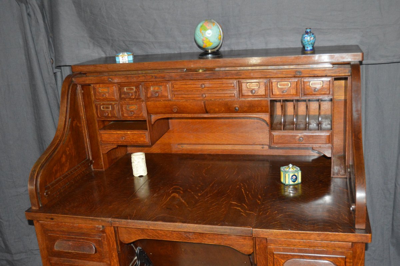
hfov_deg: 53.2
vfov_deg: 36.8
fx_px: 400
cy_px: 133
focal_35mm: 36
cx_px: 200
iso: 3200
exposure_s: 1/60
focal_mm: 24
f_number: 3.8
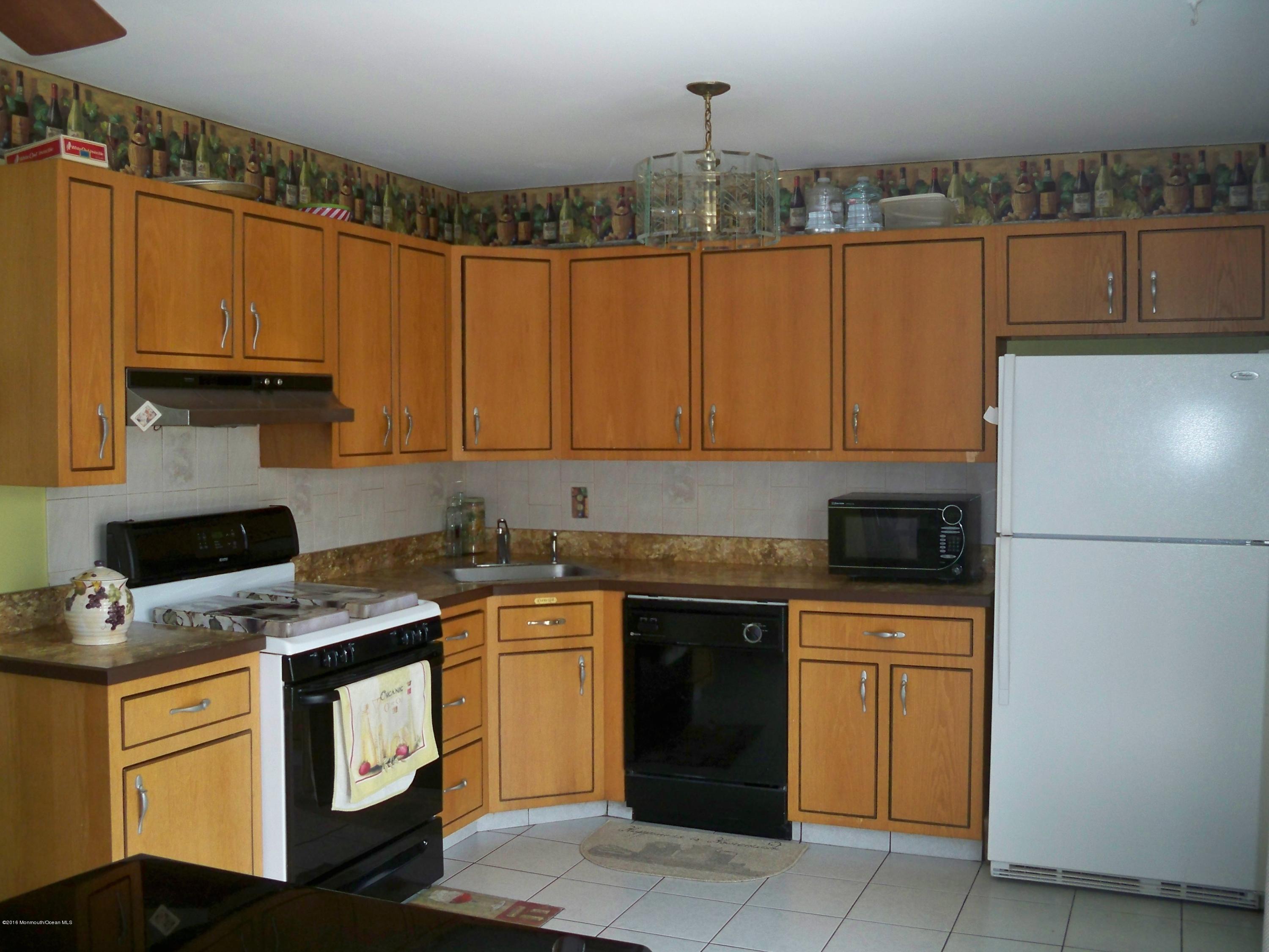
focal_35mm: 35
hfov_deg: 52.6
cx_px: 634
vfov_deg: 40.7
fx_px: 1283
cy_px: 476
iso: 200
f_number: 3.1
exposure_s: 1/60
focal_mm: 6.3
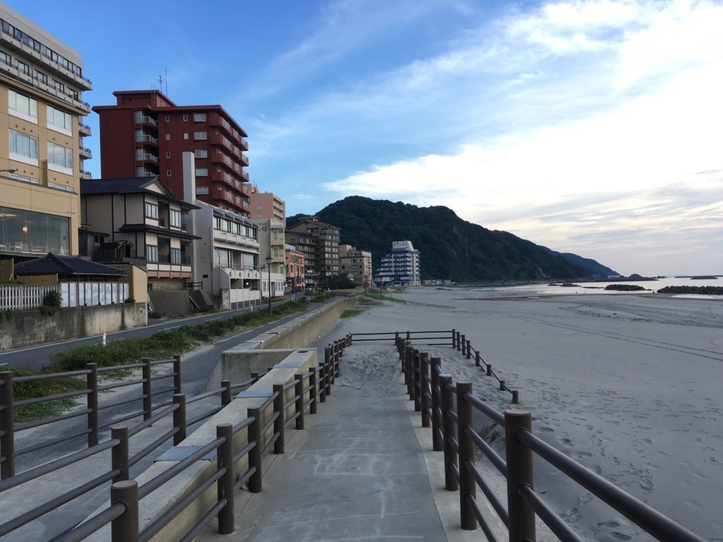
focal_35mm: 29
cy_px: 271
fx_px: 606
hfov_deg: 61.7
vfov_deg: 48.2
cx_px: 362
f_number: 2.2
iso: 25
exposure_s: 1/263
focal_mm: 4.15
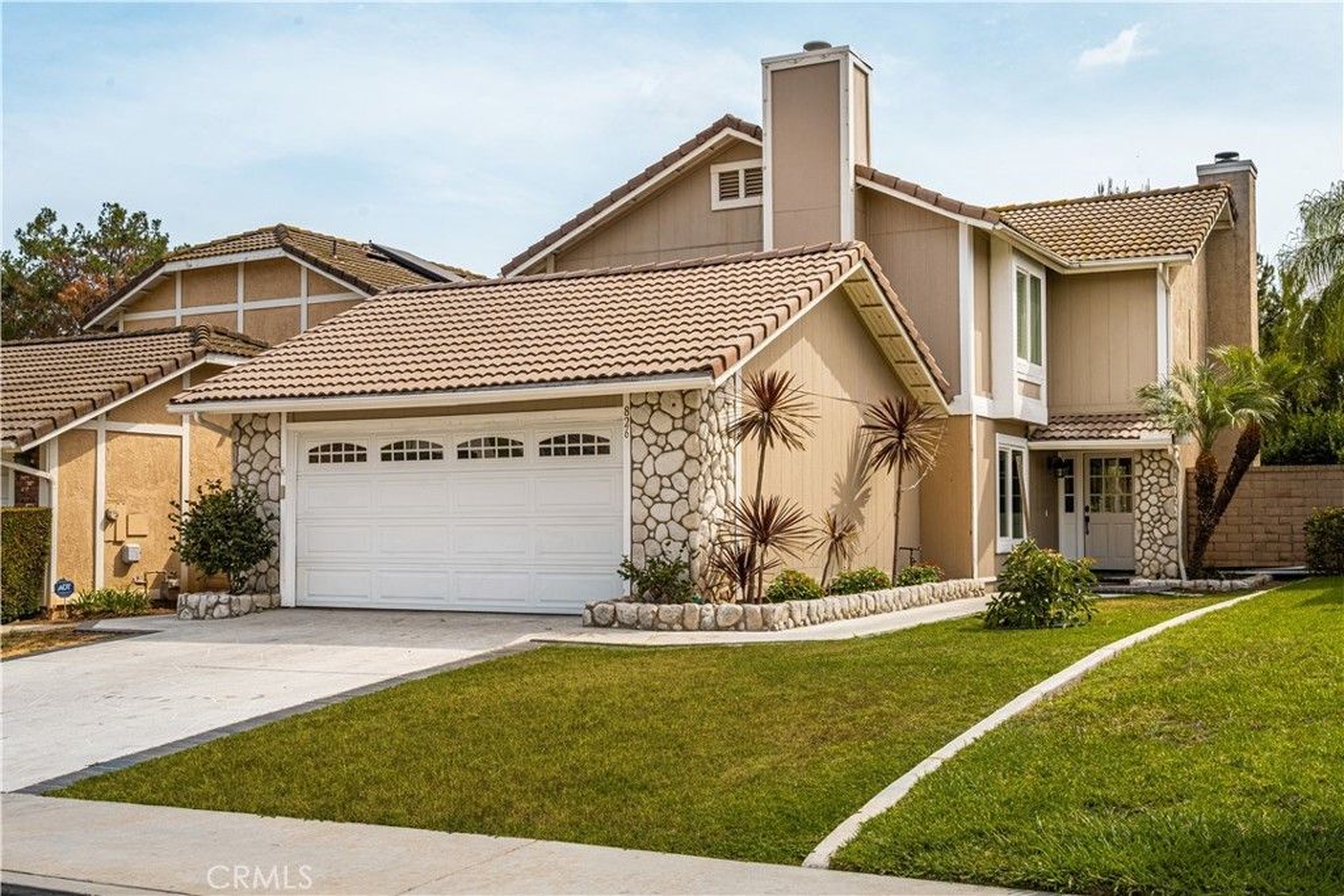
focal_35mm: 30
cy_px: 448
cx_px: 672
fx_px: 1120
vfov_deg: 43.6
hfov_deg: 61.9
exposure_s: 1/200
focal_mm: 30
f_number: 14
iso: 100
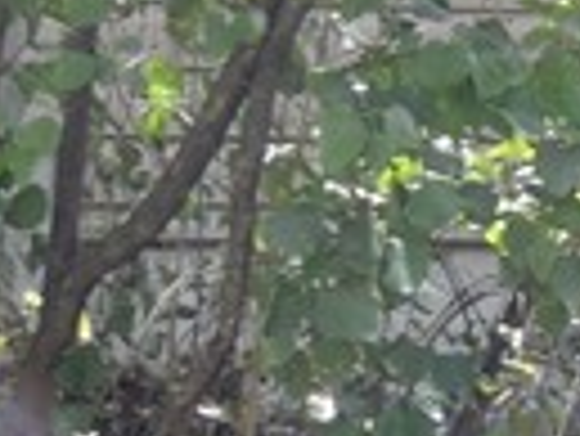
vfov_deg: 3.9
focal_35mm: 374
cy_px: -742
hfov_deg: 5.3
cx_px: 737
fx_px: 6272
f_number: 3.5
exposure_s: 1/50
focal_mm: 8.4
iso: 100
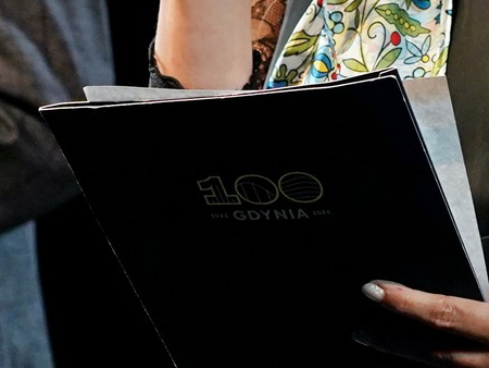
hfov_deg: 3.7
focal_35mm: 538
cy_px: 28
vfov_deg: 2.8
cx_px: 283
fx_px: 7604
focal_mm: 105
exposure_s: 1/200
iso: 1600
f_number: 4
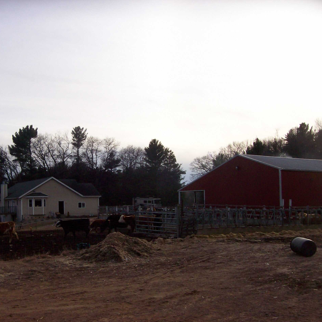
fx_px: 453
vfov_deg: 39.2
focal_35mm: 43
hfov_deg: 38.8
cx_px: 110
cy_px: 161
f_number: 4.8
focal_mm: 6
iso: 80
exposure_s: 1/672
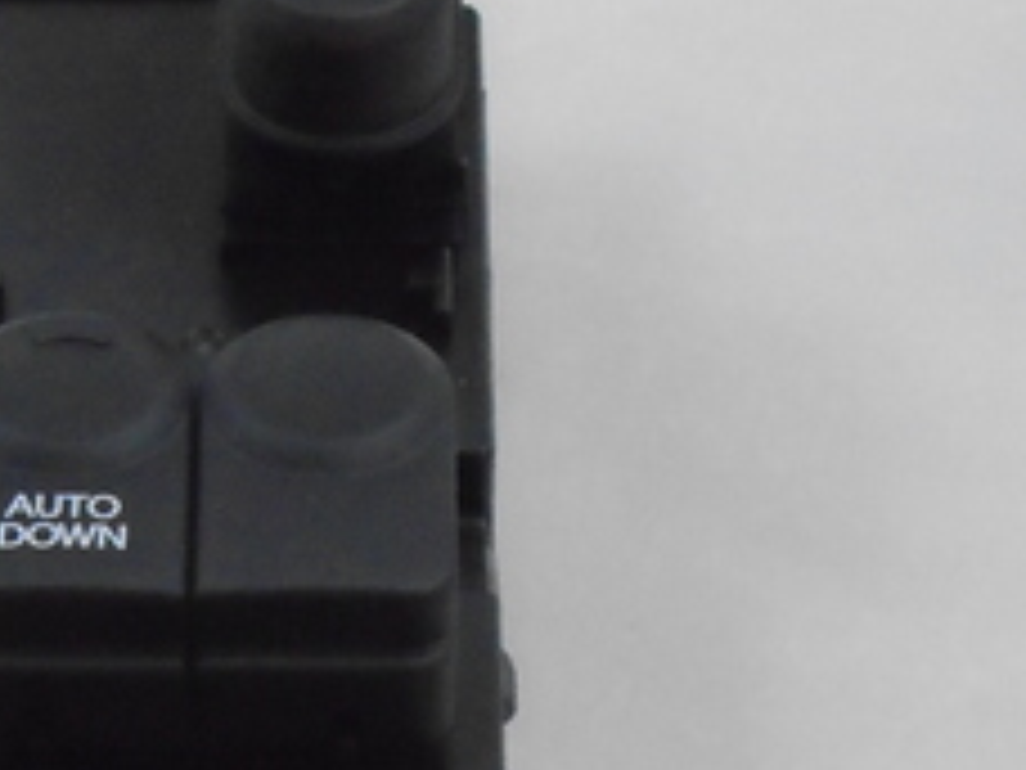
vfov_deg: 9.0
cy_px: 784
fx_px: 4831
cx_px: 158
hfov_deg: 12.1
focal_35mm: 163
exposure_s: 1/80
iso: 800
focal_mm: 10.2
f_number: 4.9
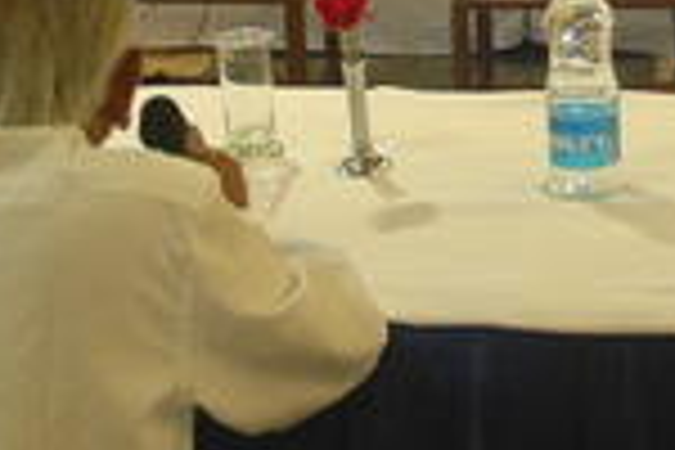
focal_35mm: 108
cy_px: -88
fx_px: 2025
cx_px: 576
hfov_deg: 18.7
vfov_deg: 12.4
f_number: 3.5
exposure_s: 1/20
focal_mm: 18
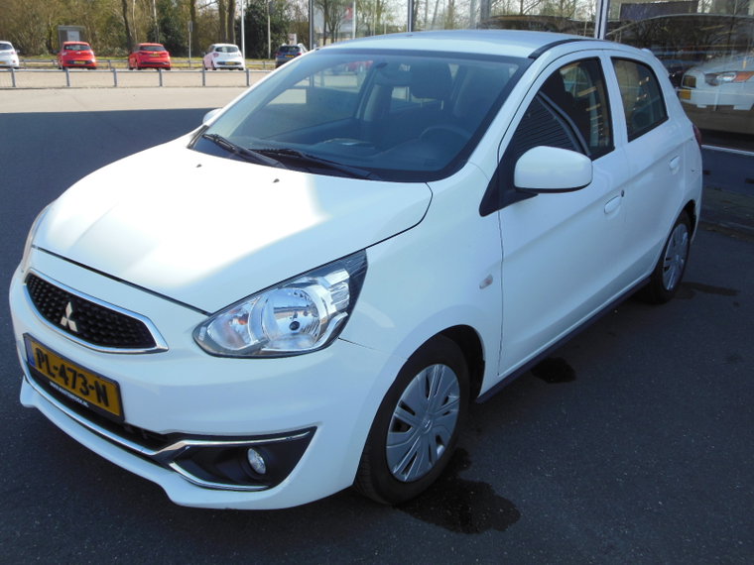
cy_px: 282
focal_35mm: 33
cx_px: 377
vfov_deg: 42.9
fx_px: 719
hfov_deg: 55.4
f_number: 3.5
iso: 125
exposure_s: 1/500
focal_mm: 6
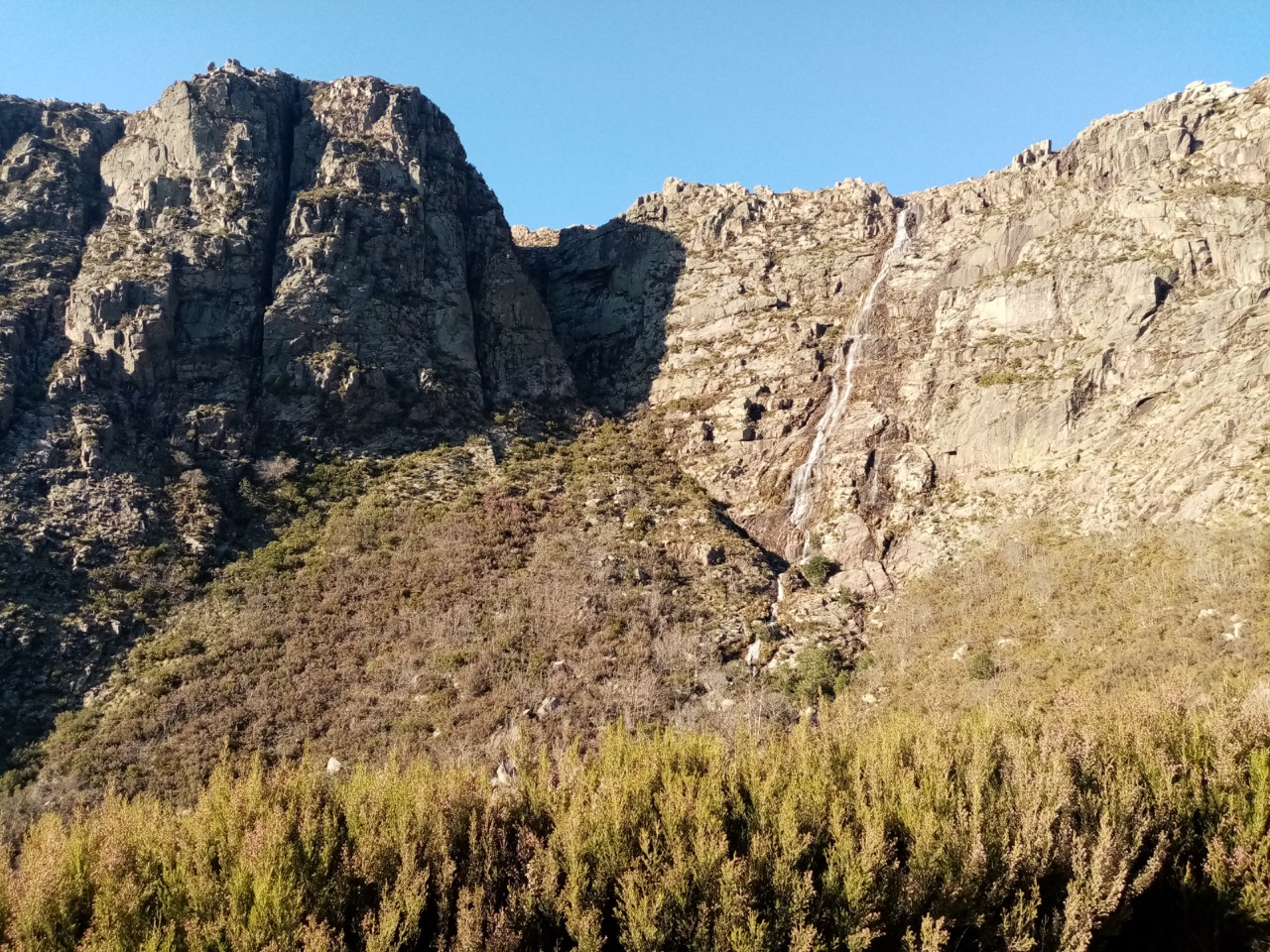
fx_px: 954
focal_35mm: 26
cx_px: 635
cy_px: 476
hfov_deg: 67.3
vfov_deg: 53.1
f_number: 1.8
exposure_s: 1/402
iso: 101
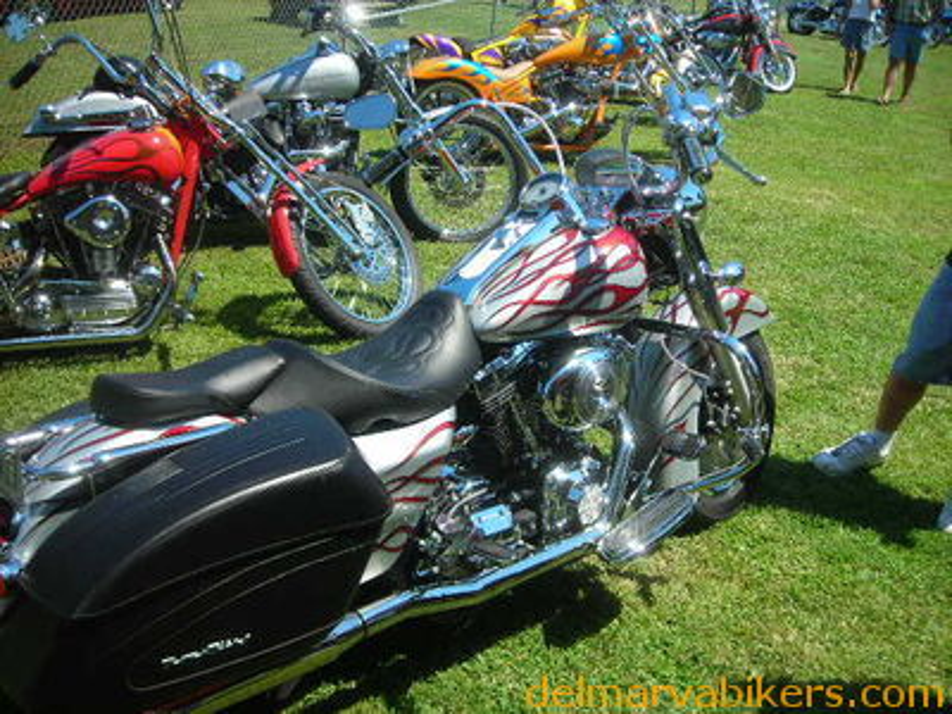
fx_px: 1045
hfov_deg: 49.0
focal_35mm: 38
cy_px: 357
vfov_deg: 37.7
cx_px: 476
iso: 50
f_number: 3.2
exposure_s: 1/384
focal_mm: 6.3
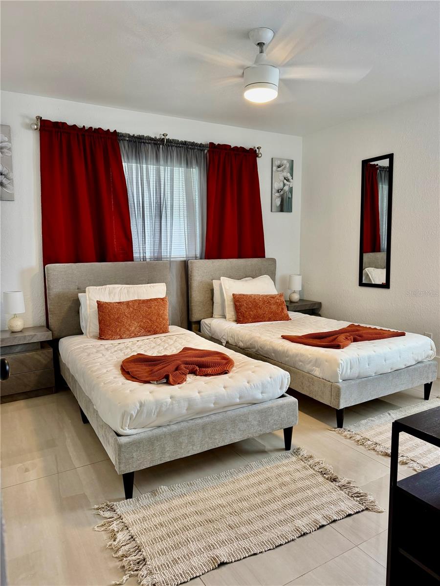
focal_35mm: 24
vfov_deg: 71.6
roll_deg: +0.8
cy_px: 293
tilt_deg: -7.1
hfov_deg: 56.8
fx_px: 407
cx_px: 220
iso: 160
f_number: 1.78
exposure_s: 1/60
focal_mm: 6.76
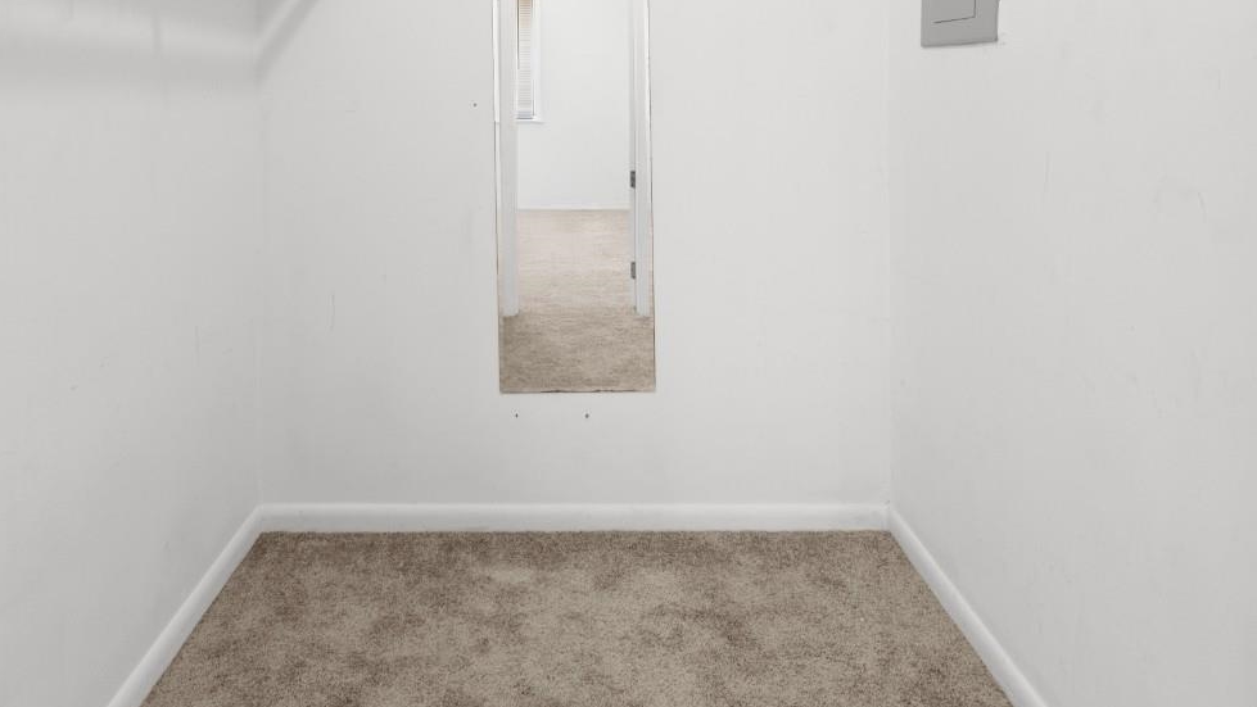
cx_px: 543
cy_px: 85
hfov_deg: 71.5
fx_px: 867
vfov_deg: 41.3
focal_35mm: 26
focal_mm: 10
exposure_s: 1
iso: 100
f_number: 4.5
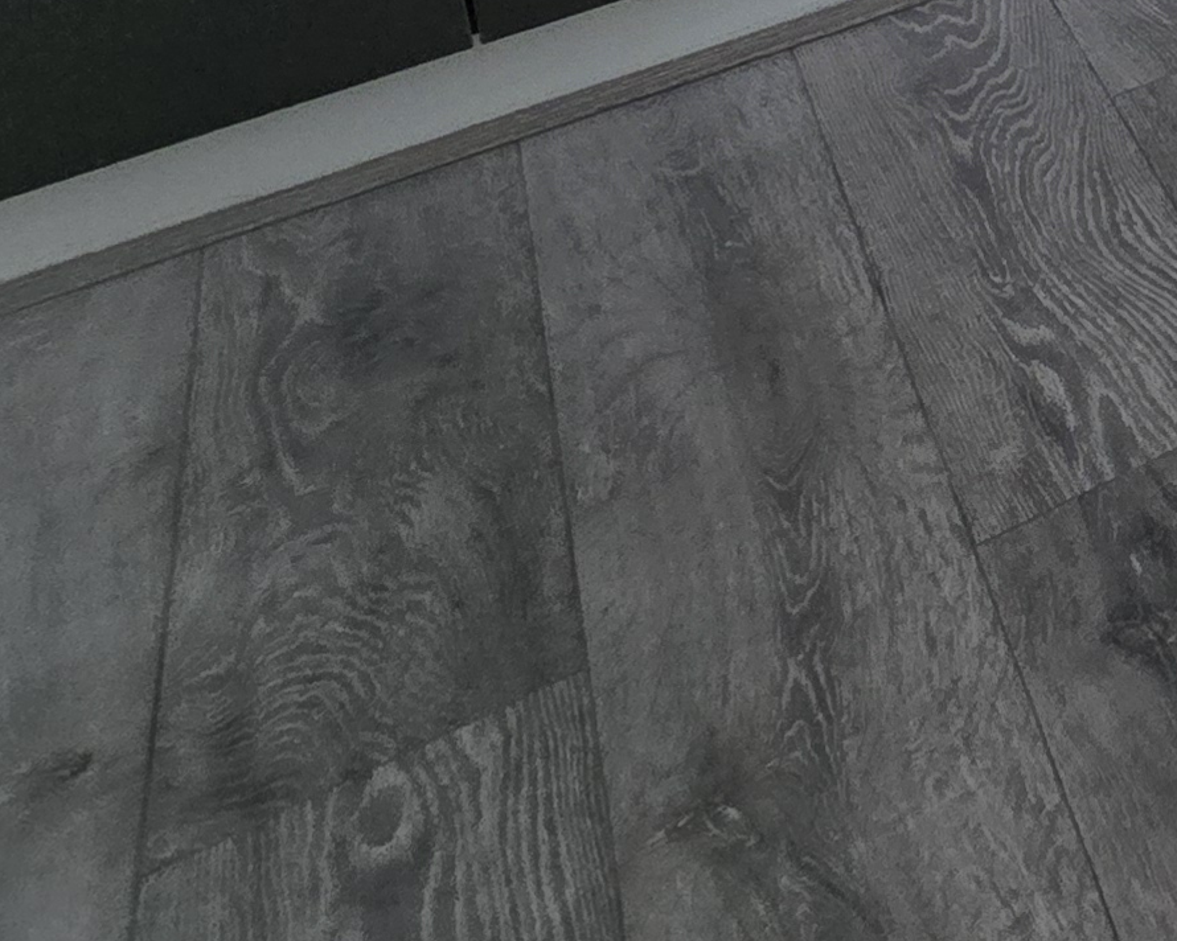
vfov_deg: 18.7
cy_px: -870
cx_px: 2341
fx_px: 1986
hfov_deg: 19.3
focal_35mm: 57
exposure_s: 1/236
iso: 50
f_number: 2.2
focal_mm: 2.2
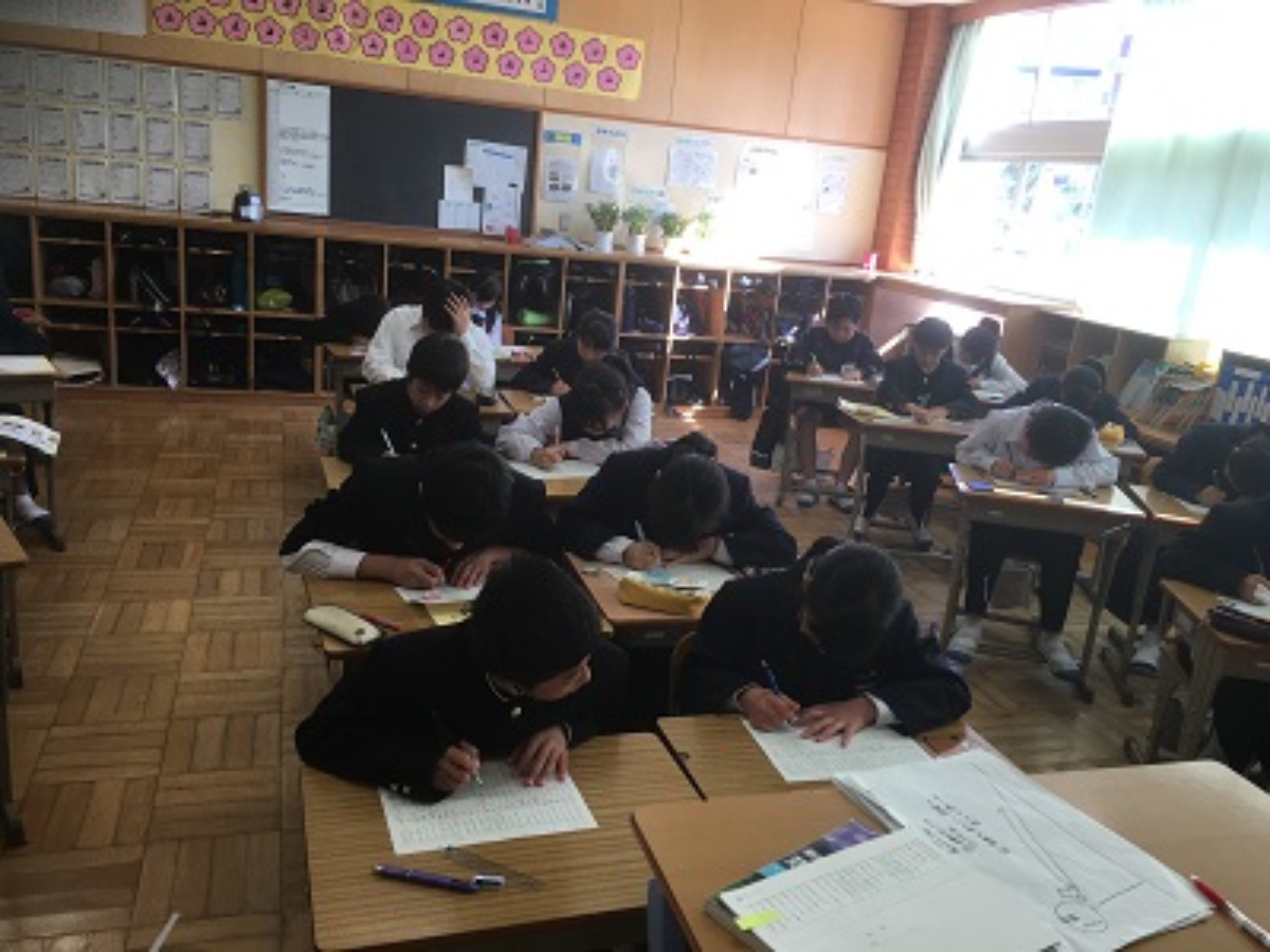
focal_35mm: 29
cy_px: 476
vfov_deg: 48.2
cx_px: 635
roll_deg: -5.2
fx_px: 1064
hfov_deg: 61.7
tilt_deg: -15.7
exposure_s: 1/120
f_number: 2.2
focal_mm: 4.15
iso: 32
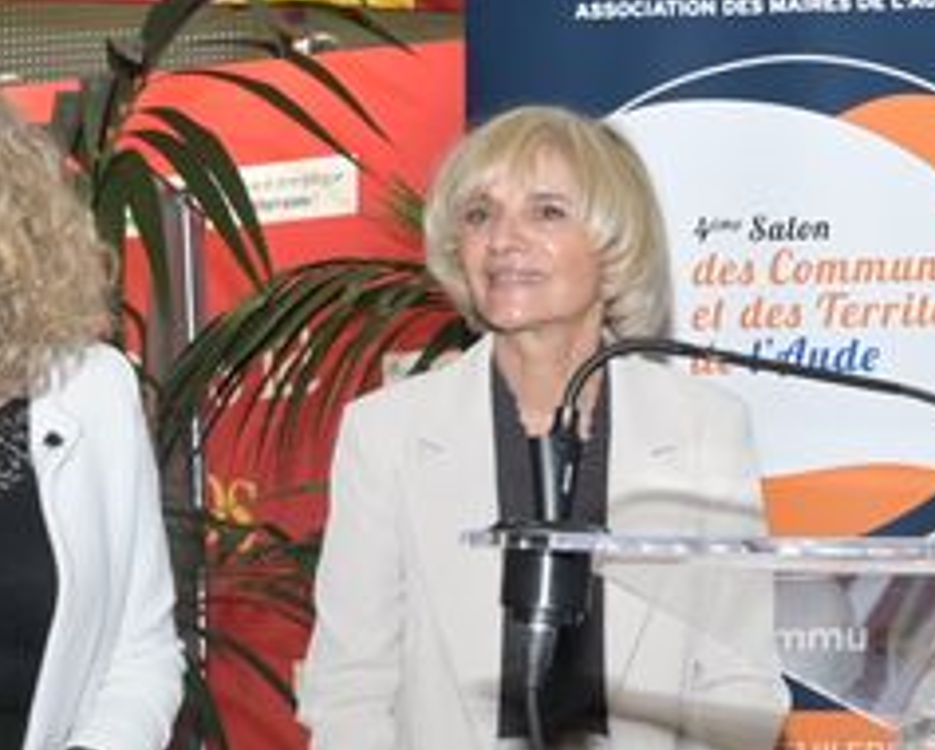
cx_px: 1266
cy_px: 454
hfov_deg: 16.2
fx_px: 3074
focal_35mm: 111
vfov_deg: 13.9
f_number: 6.3
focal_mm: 24
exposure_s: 1/200
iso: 2200
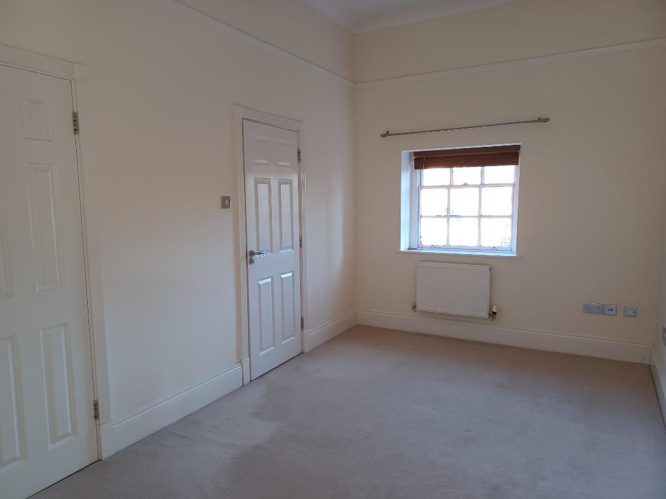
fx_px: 481
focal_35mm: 25
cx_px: 333
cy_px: 250
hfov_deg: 69.4
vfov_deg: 54.9
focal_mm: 4.6
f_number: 1.8
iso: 250
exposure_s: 1/50
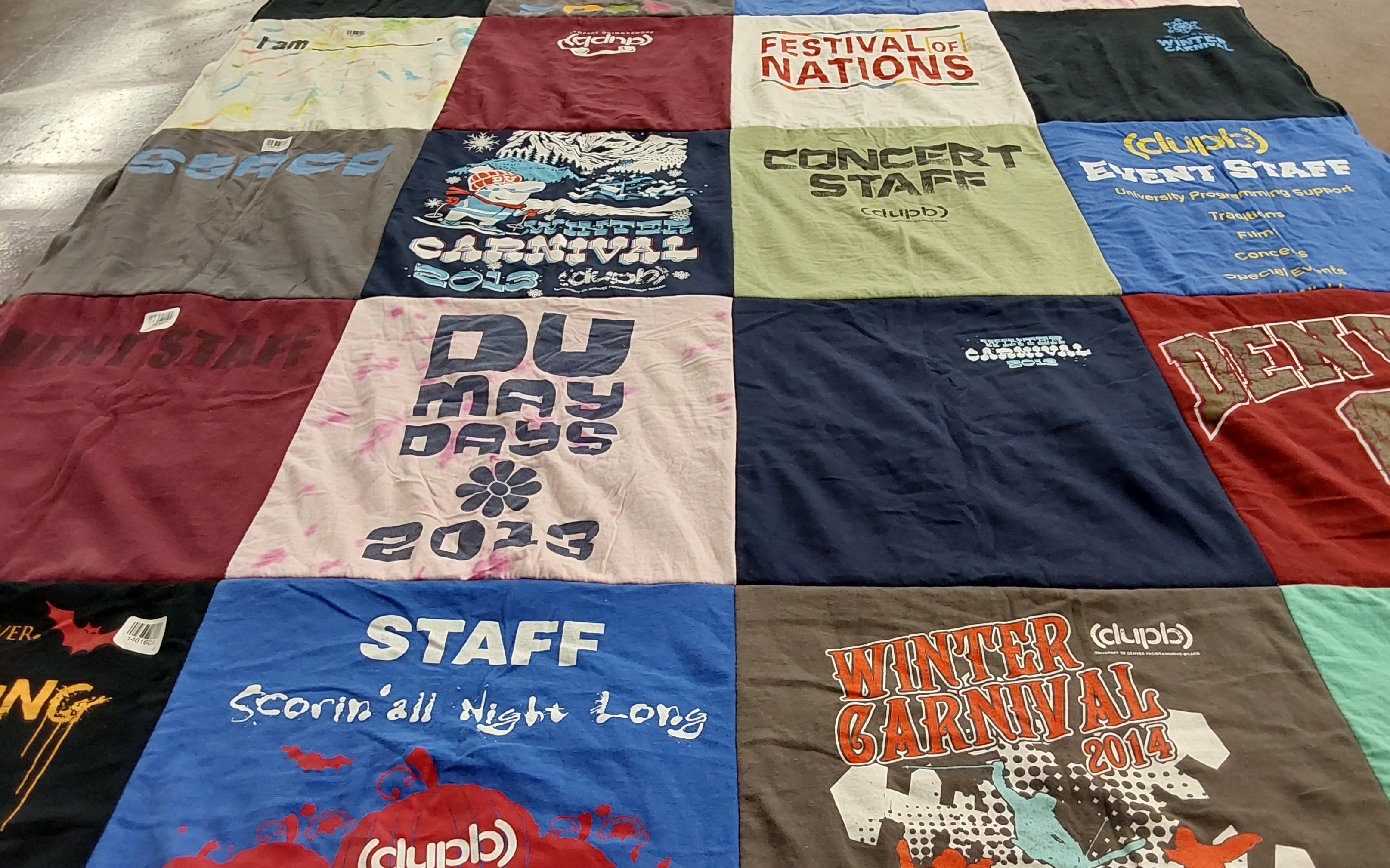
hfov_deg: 62.9
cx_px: 699
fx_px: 1136
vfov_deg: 41.8
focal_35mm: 30
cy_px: 460
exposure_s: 1/50
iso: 100
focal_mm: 2.91
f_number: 1.9
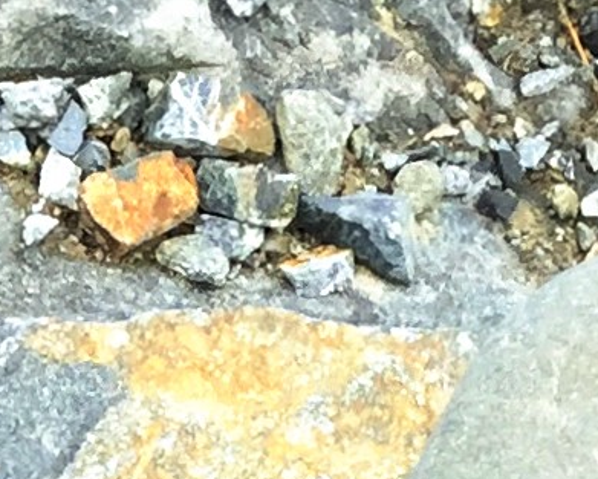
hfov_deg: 7.9
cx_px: -645
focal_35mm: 232
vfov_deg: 6.0
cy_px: 1568
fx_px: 4107
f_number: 2.2
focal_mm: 4.15
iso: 32
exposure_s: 1/628
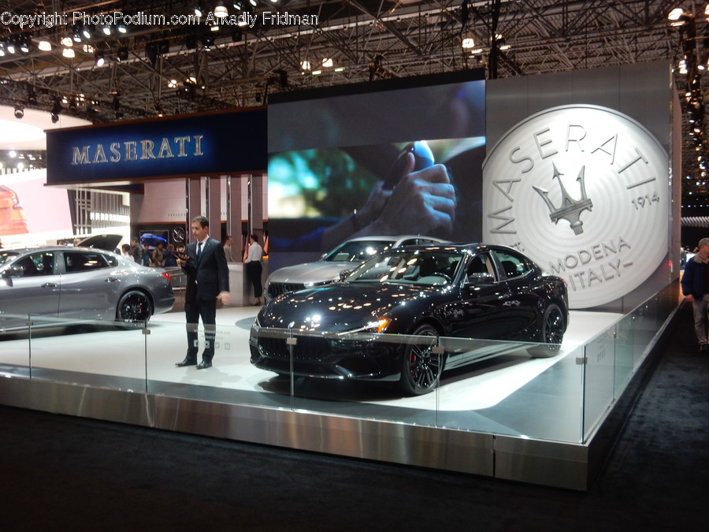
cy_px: 266
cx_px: 354
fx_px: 737
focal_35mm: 36
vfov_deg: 39.7
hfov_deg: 51.4
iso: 180
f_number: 4
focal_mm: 6.4
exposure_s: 1/30
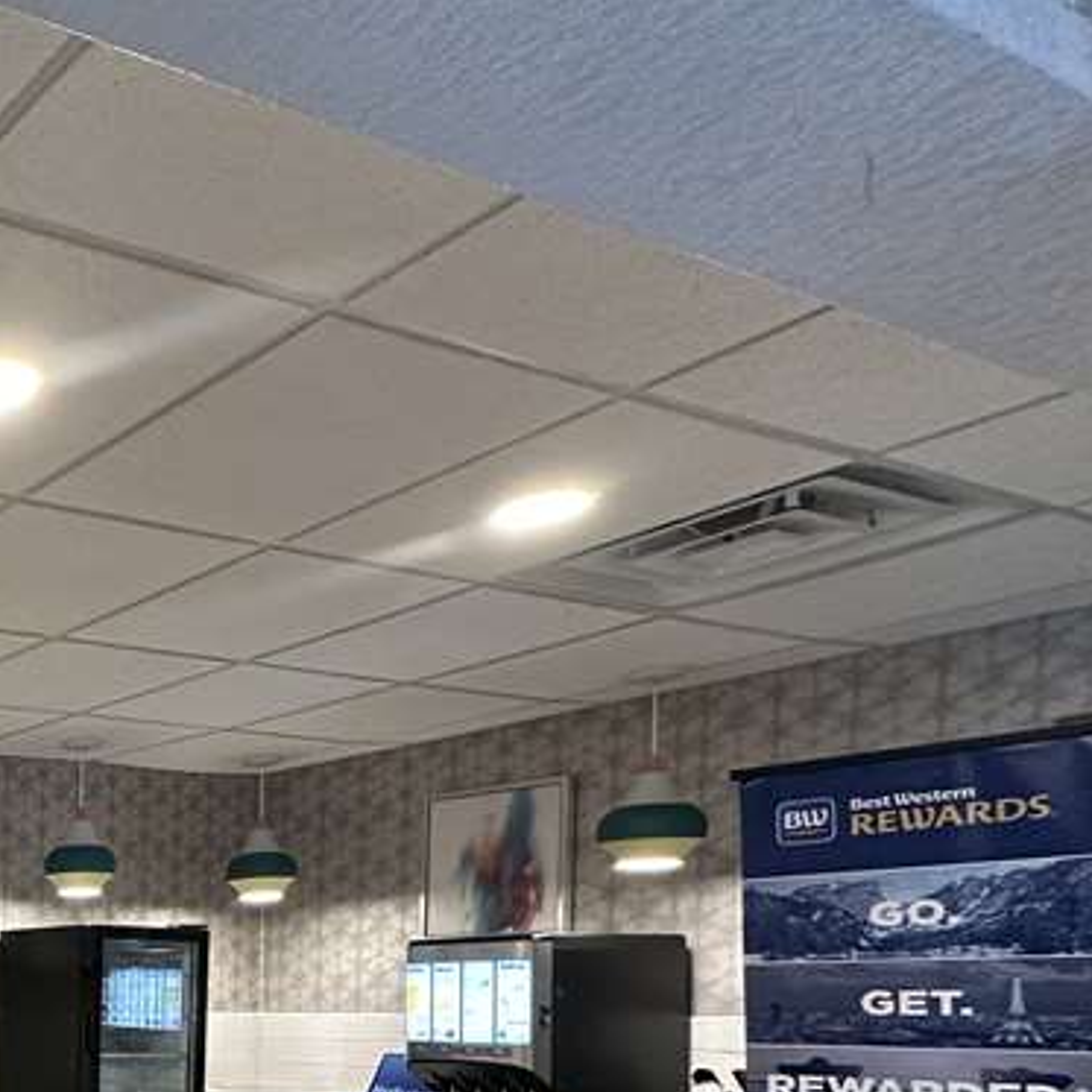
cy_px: 1025
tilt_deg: -0.8
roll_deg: +0.0
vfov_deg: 43.4
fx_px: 1213
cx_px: -401
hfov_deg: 32.6
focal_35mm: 34
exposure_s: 1/60
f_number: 2.2
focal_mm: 2.22
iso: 200
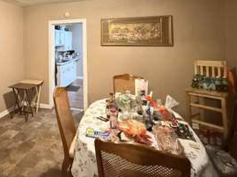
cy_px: 40
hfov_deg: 65.1
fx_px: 171
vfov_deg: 51.9
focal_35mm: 25
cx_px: 58
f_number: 2.2
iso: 2500
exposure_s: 1/24
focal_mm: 2.22
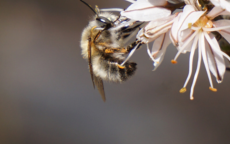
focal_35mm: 659
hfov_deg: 3.2
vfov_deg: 2.0
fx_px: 4131
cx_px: 106
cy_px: 40
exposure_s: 1/400
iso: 160
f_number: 6.3
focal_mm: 210
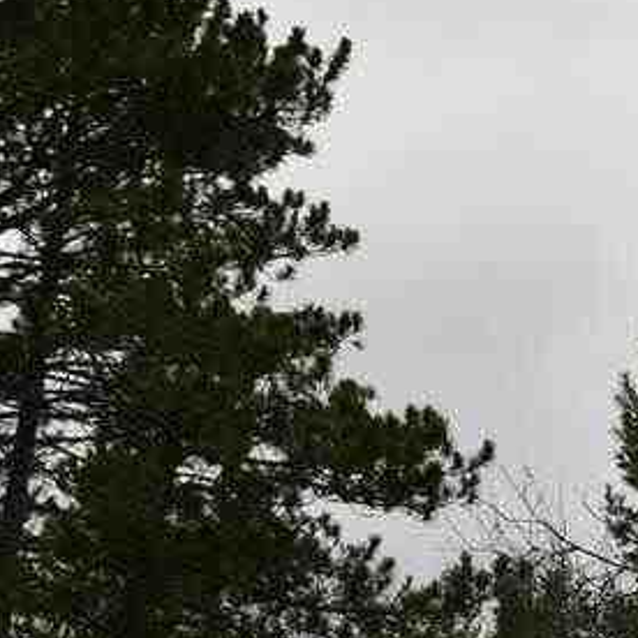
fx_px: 4275
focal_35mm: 205
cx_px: 1477
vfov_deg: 8.5
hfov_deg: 8.0
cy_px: 729
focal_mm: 35
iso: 100
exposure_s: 1/250
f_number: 8
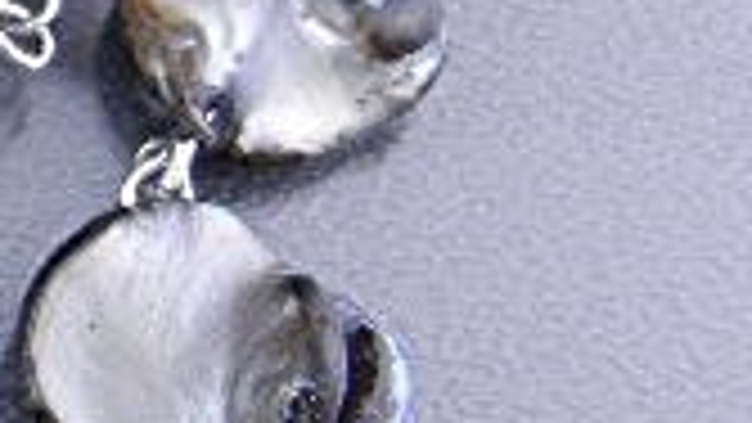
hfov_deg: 13.8
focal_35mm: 142
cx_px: -509
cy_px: 45
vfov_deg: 8.5
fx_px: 2832
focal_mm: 6.2
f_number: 3.6
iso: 400
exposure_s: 1/27.4
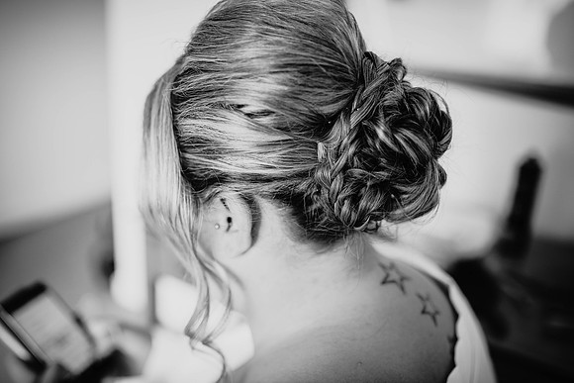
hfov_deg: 54.4
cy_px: 192
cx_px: 287
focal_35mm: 35
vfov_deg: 37.9
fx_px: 558
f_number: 2
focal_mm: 35
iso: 640
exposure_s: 1/200
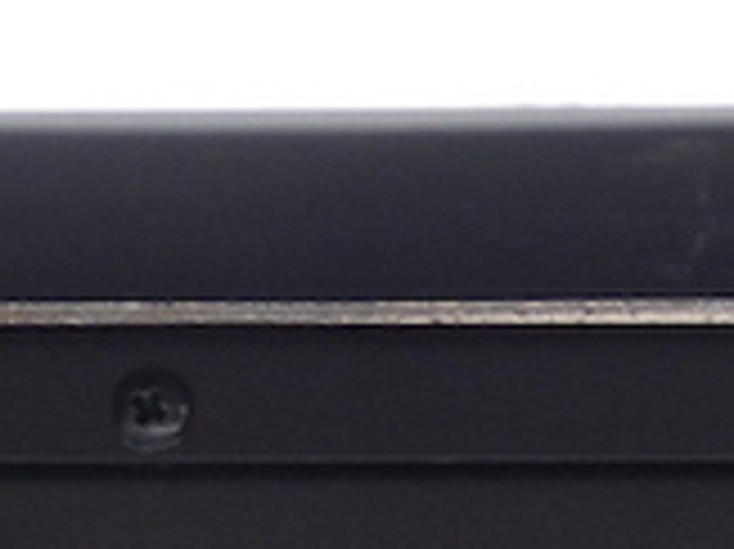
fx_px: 15468
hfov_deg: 2.7
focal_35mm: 730
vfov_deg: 2.0
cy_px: 1188
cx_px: 1355
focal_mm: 22.3
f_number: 5.2
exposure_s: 2
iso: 100
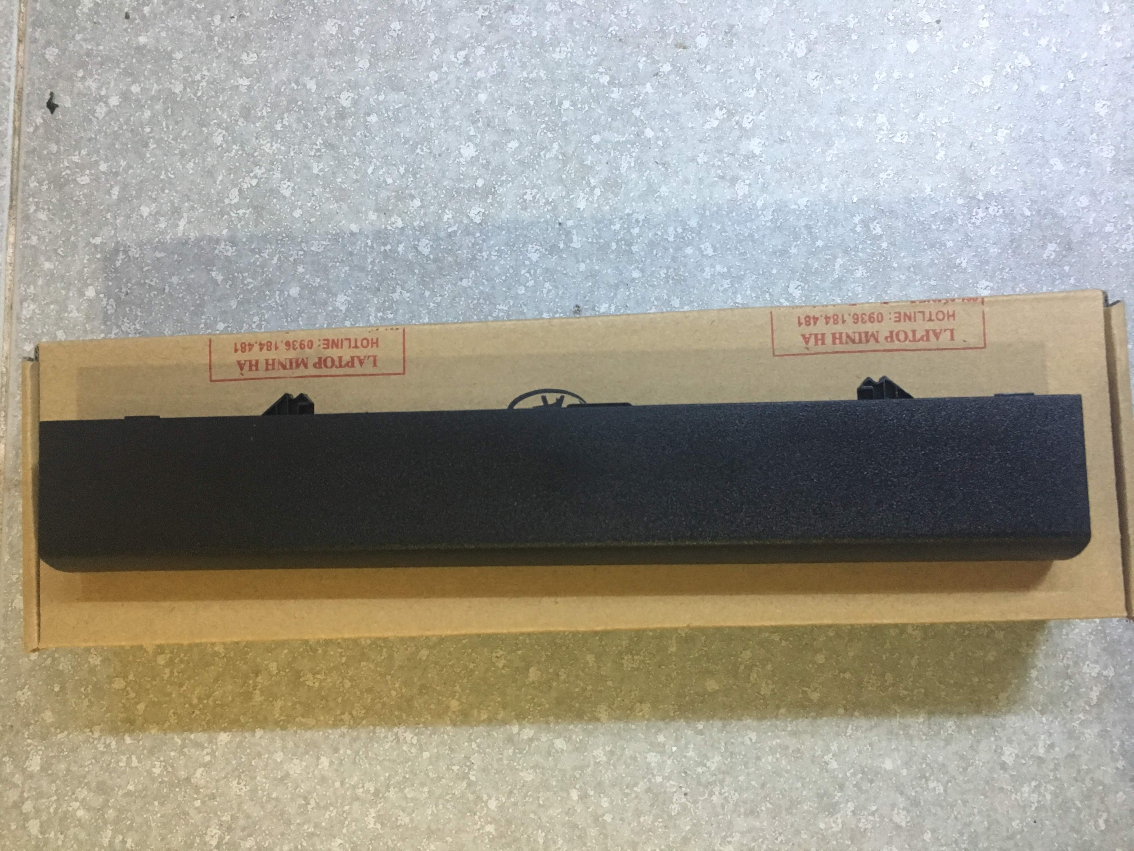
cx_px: 567
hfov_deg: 61.7
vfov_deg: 48.2
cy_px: 426
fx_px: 950
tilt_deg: -85.0
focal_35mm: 29
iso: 200
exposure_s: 1/25
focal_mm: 4.15
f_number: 2.2
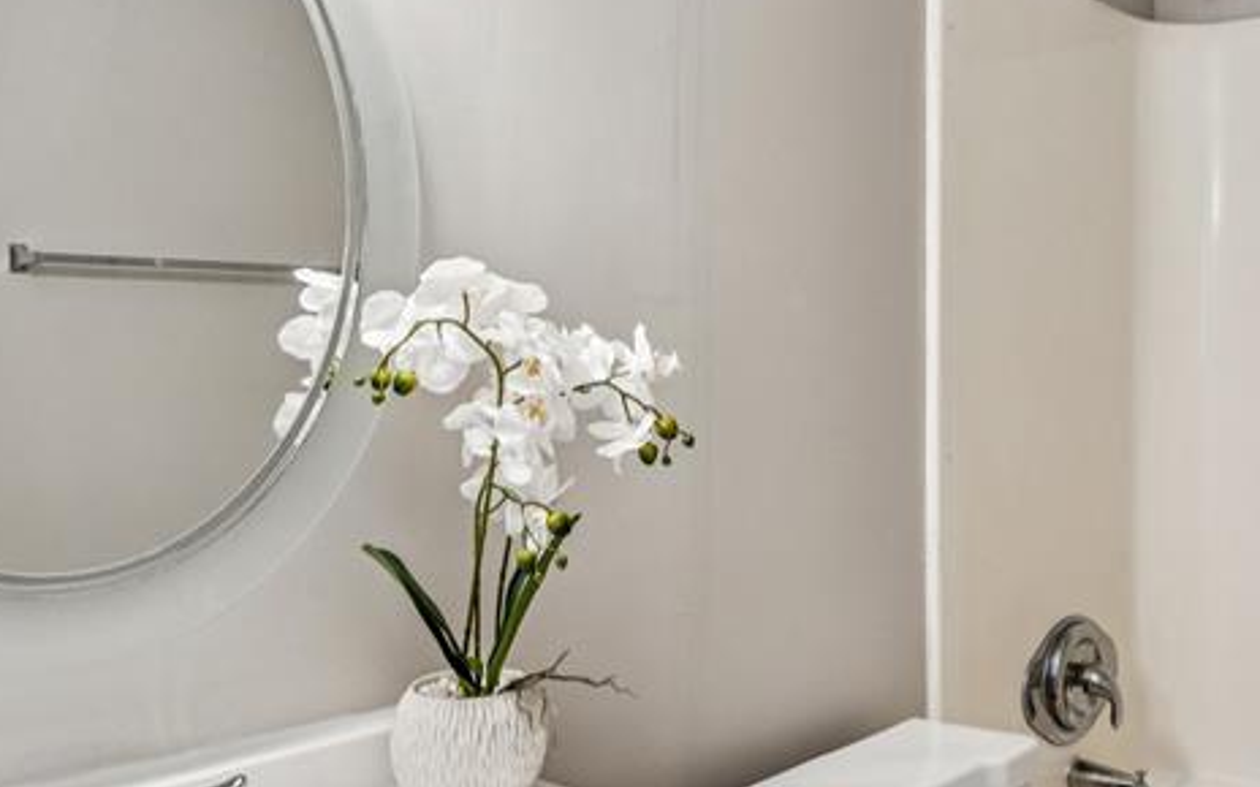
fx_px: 1275
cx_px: 850
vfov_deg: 34.3
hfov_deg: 51.5
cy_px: 369
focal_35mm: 37
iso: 320
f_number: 13
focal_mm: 16.5
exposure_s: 1/2
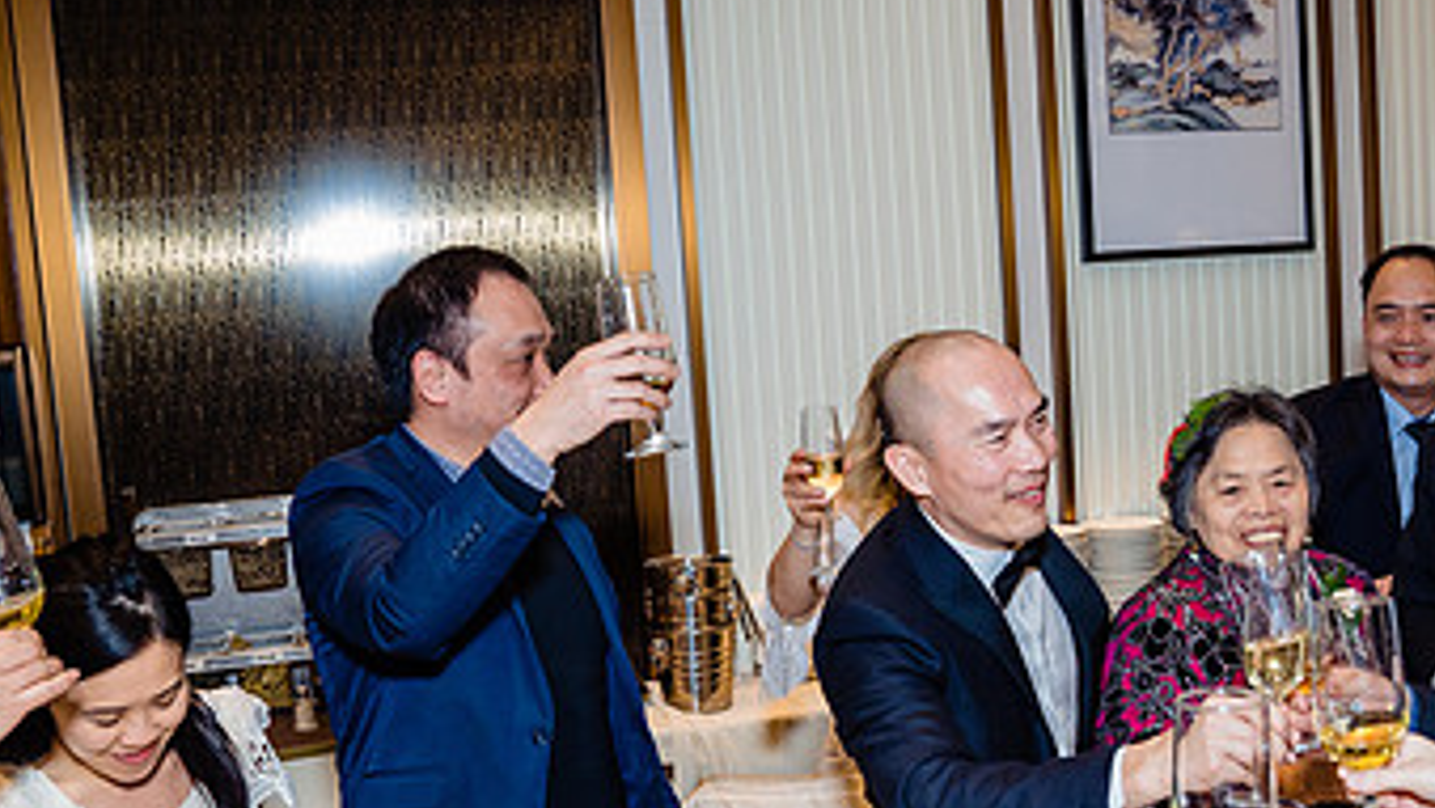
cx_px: 880
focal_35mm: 43
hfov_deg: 47.0
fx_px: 1637
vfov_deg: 27.6
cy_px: 514
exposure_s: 1/160
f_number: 4
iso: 1250
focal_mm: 24
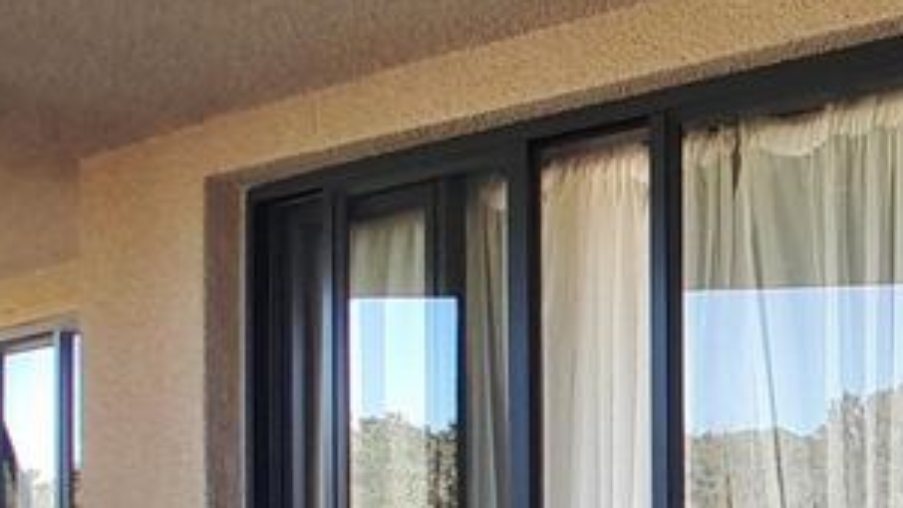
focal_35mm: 49
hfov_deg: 35.4
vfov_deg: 22.1
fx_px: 1173
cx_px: 1017
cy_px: 648
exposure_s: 1/100
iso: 50
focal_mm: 1.46
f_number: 2.2
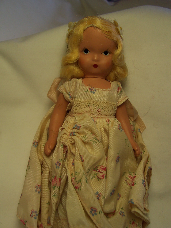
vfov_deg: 50.1
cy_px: 114
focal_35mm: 37
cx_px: 86
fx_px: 244
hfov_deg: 38.7
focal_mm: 5.6
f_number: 2.8
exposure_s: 1/250
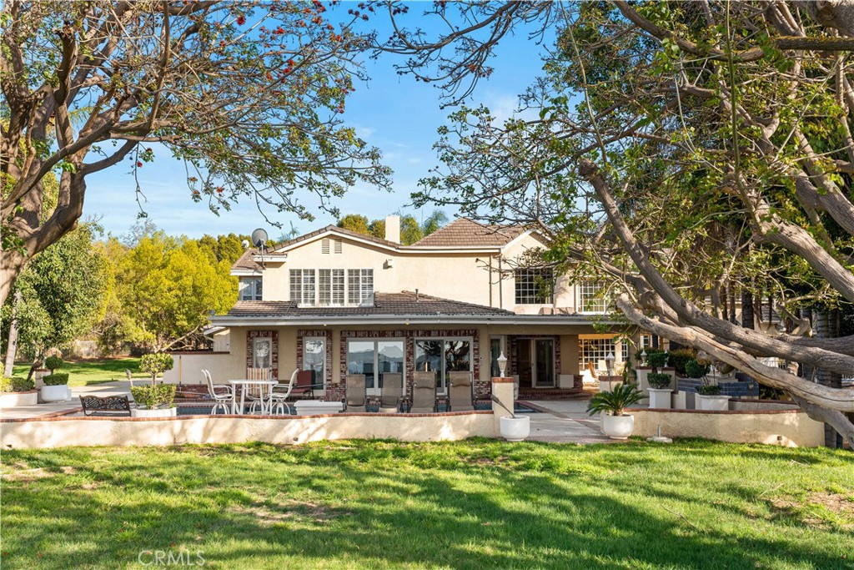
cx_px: 427
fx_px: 783
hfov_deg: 57.2
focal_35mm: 33
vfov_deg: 40.0
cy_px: 285
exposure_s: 1/50
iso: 100
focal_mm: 33
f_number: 6.3
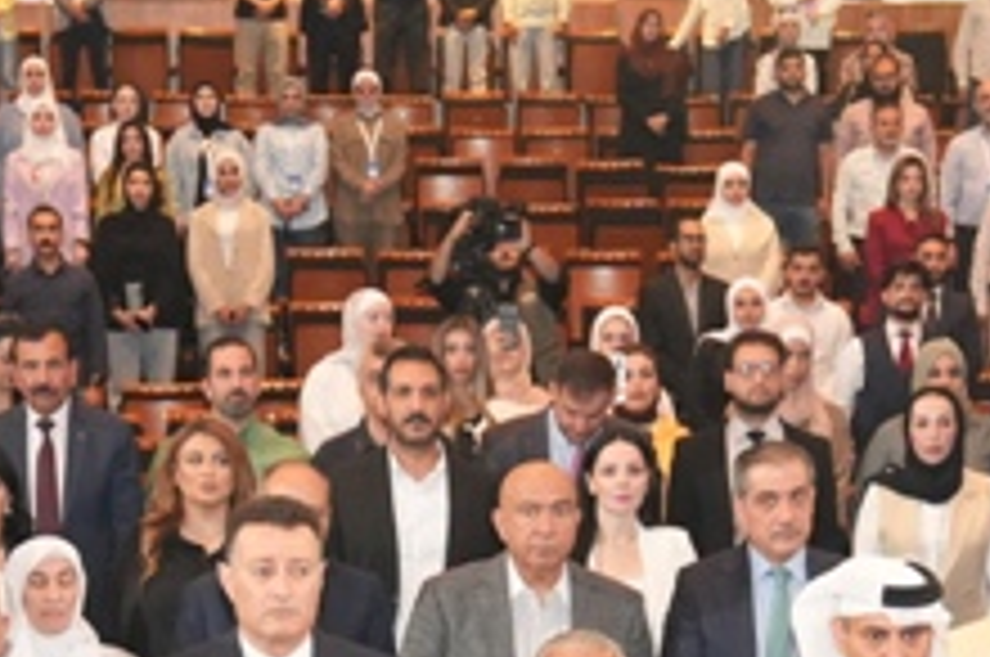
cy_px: 848
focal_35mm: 91
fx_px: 2499
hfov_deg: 22.4
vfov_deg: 14.4
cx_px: 436
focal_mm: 25
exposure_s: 1/160
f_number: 2.8
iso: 3200
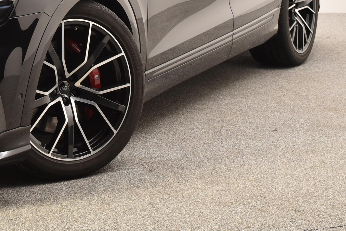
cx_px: 65
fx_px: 1086
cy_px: -40
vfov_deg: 11.9
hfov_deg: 17.9
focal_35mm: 113
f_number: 7.1
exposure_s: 1/200
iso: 100
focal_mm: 26
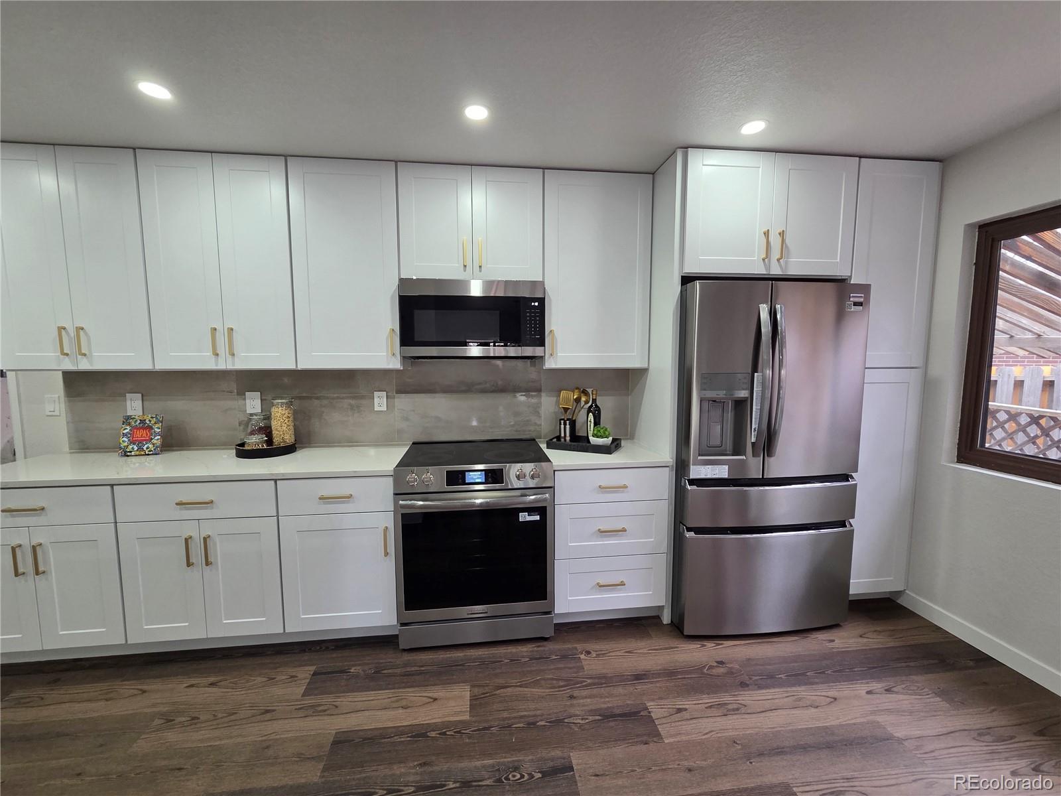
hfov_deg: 106.2
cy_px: 398
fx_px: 398
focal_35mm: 13
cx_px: 530
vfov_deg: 89.9
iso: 160
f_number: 2.2
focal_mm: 2.2
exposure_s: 1/60
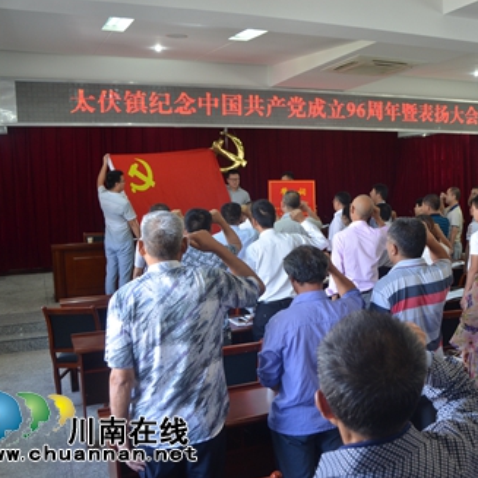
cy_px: 240
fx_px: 547
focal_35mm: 35
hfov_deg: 46.6
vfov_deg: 47.2
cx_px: 311
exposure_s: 1/60
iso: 450
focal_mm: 18
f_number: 4
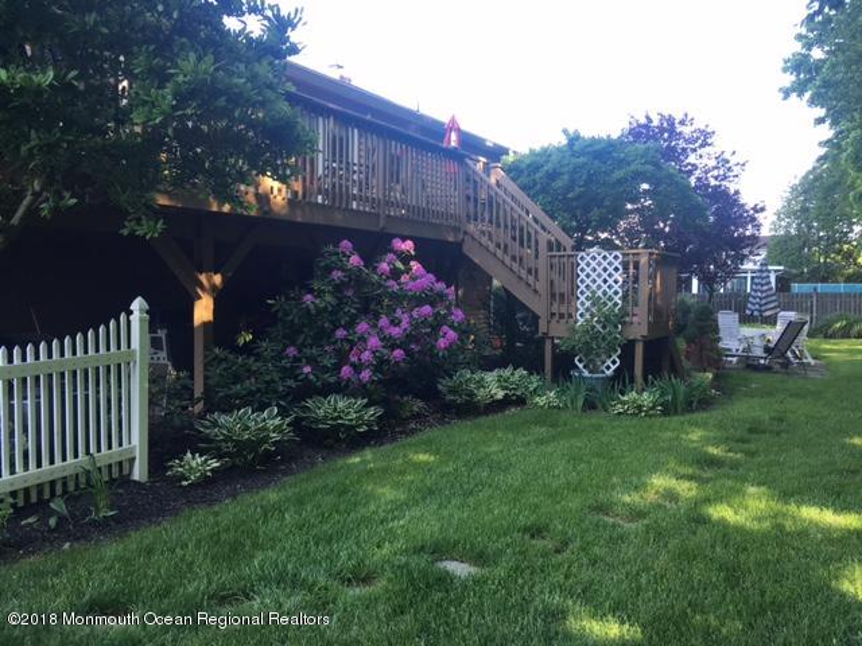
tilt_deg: -4.0
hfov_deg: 61.7
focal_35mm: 29
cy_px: 323
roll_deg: -0.4
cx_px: 431
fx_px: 722
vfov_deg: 48.2
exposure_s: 1/120
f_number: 2.2
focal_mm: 4.15
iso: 40
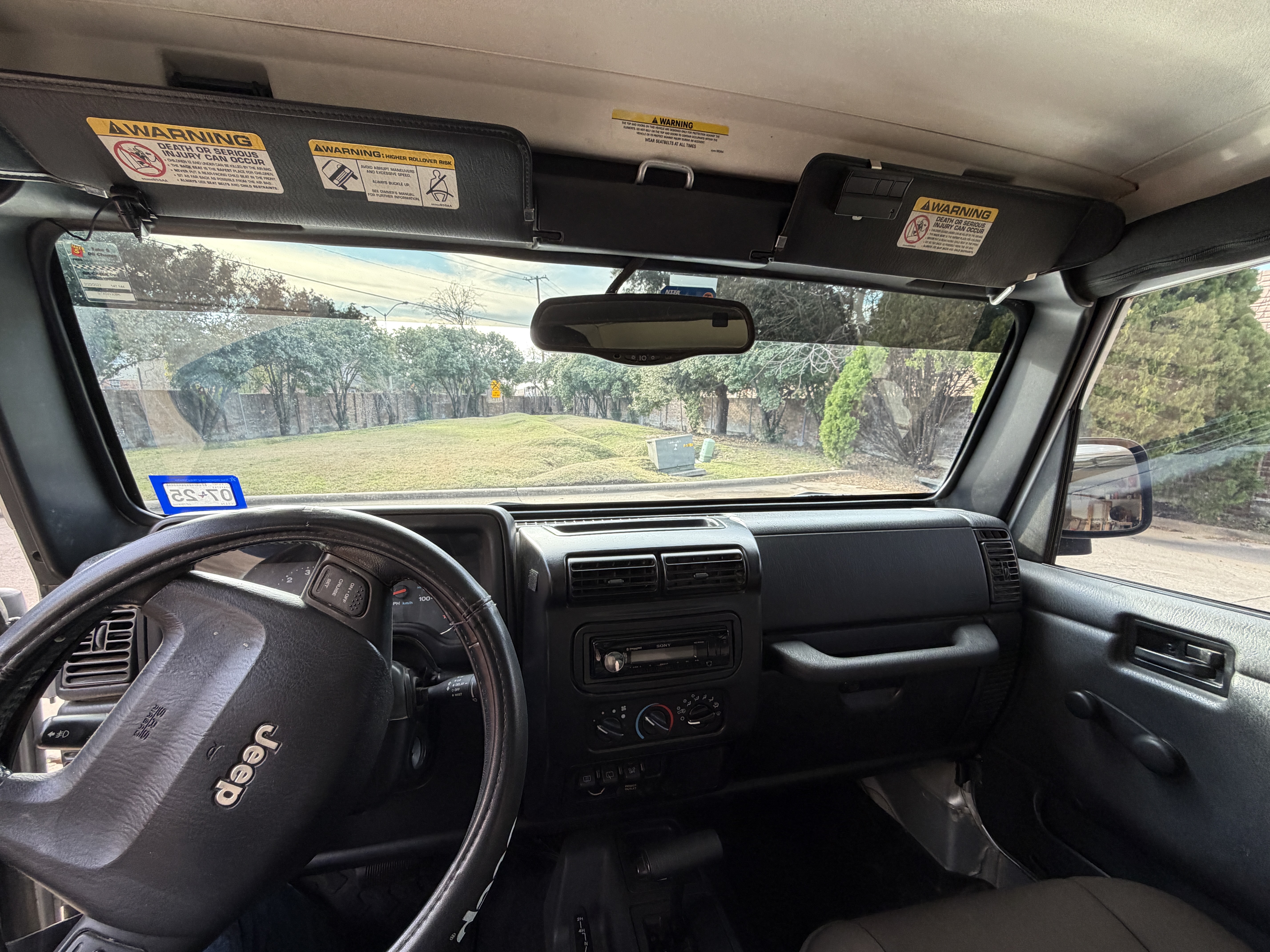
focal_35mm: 14
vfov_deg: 85.7
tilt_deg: -8.1
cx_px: 635
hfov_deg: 102.1
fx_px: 514
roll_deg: -0.9
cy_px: 476
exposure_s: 1/121
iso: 160
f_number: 2.2
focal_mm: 2.22
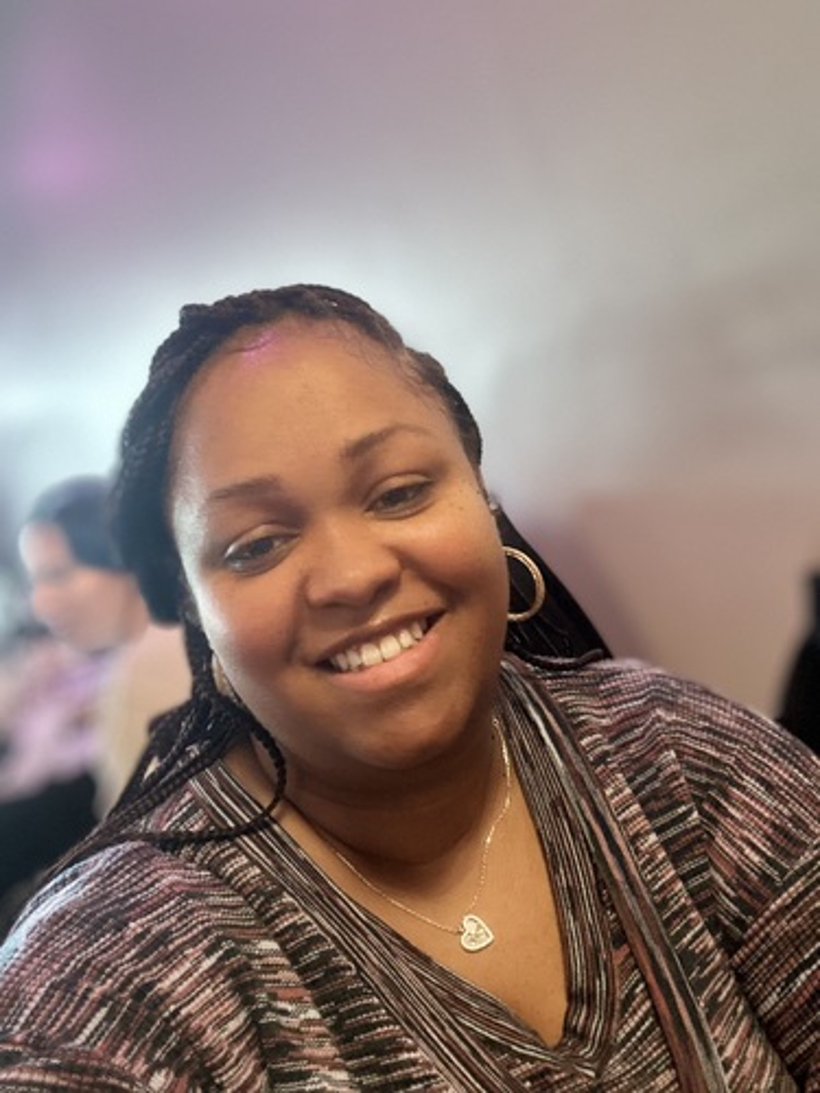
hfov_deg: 46.8
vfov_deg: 60.0
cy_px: 546
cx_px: 410
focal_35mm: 30
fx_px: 948
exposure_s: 1/40
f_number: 1.9
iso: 250
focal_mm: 2.69
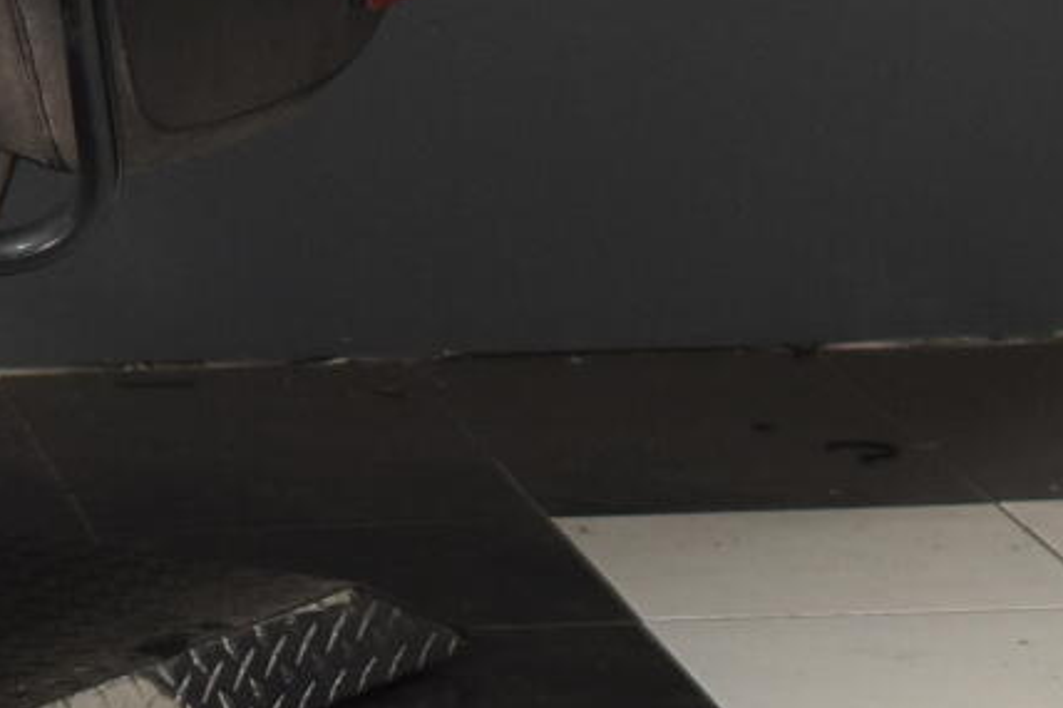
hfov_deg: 7.9
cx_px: -1197
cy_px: -272
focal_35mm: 245
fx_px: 7241
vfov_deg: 5.6
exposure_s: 1/160
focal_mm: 35
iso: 800
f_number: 4.5
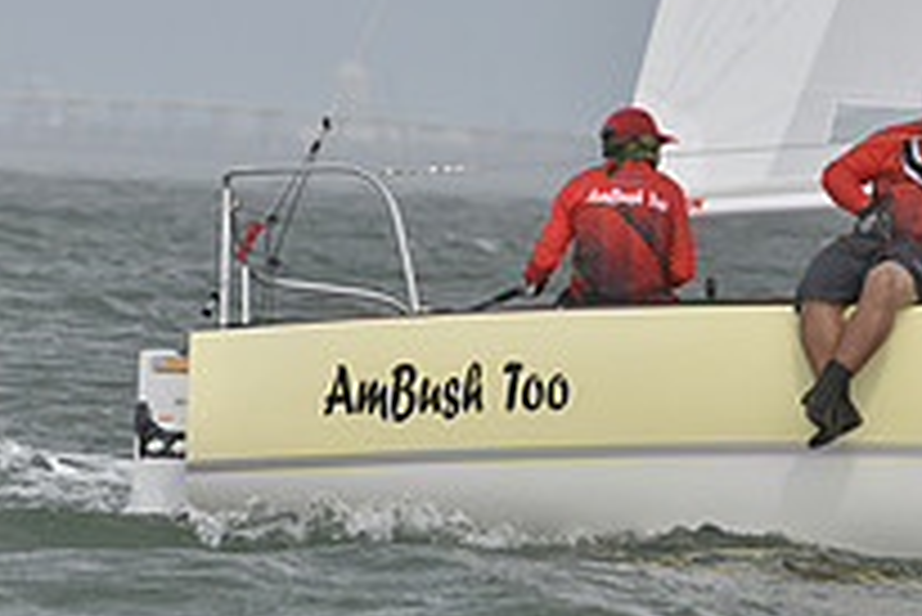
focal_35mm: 566
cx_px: 1012
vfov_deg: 2.4
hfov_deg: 3.6
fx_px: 14506
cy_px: 205
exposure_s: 1/1250
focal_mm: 200
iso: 400
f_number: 7.1
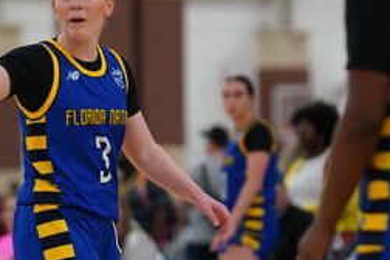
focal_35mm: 444
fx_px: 4810
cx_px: 88
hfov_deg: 4.6
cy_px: 149
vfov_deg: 3.1
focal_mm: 200
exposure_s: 1/200
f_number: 4
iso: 2000
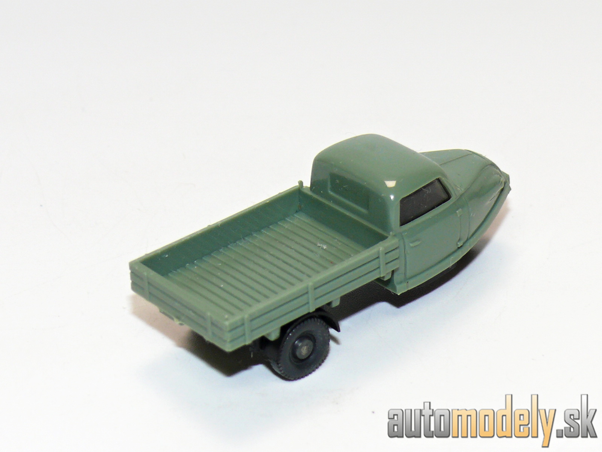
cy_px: 226
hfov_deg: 14.7
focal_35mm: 134
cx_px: 301
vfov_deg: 11.1
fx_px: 2330
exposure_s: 1/30
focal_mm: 16
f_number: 4
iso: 100
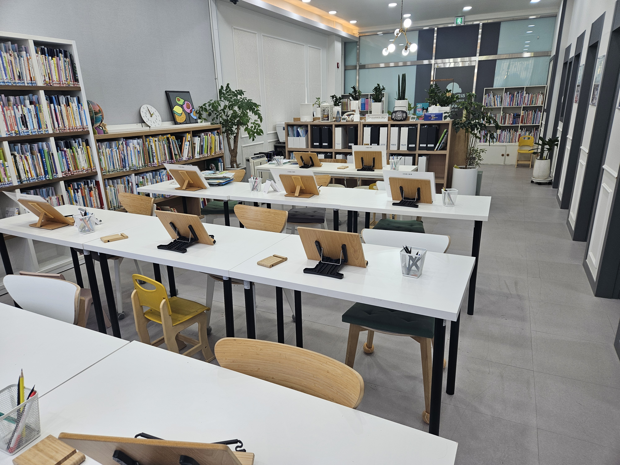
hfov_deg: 73.9
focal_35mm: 23
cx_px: 310
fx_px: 412
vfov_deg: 58.9
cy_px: 232
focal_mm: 5.4
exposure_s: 1/120
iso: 50
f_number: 1.8
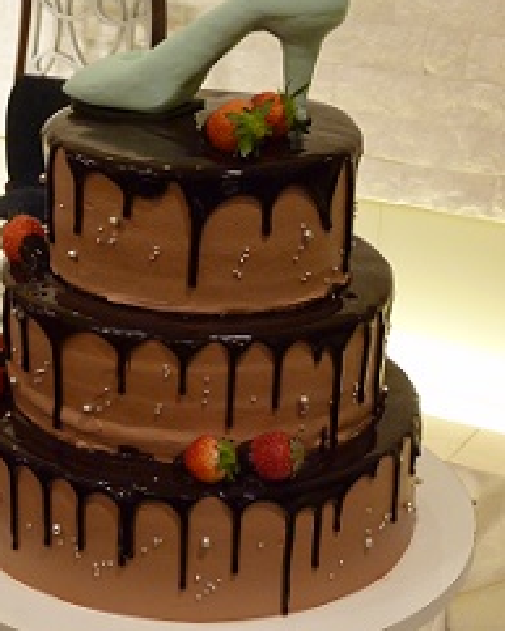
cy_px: 393
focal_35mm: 70
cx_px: 173
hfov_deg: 21.8
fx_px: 1307
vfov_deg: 27.0
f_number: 4.3
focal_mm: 8.6
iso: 400
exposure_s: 1/25
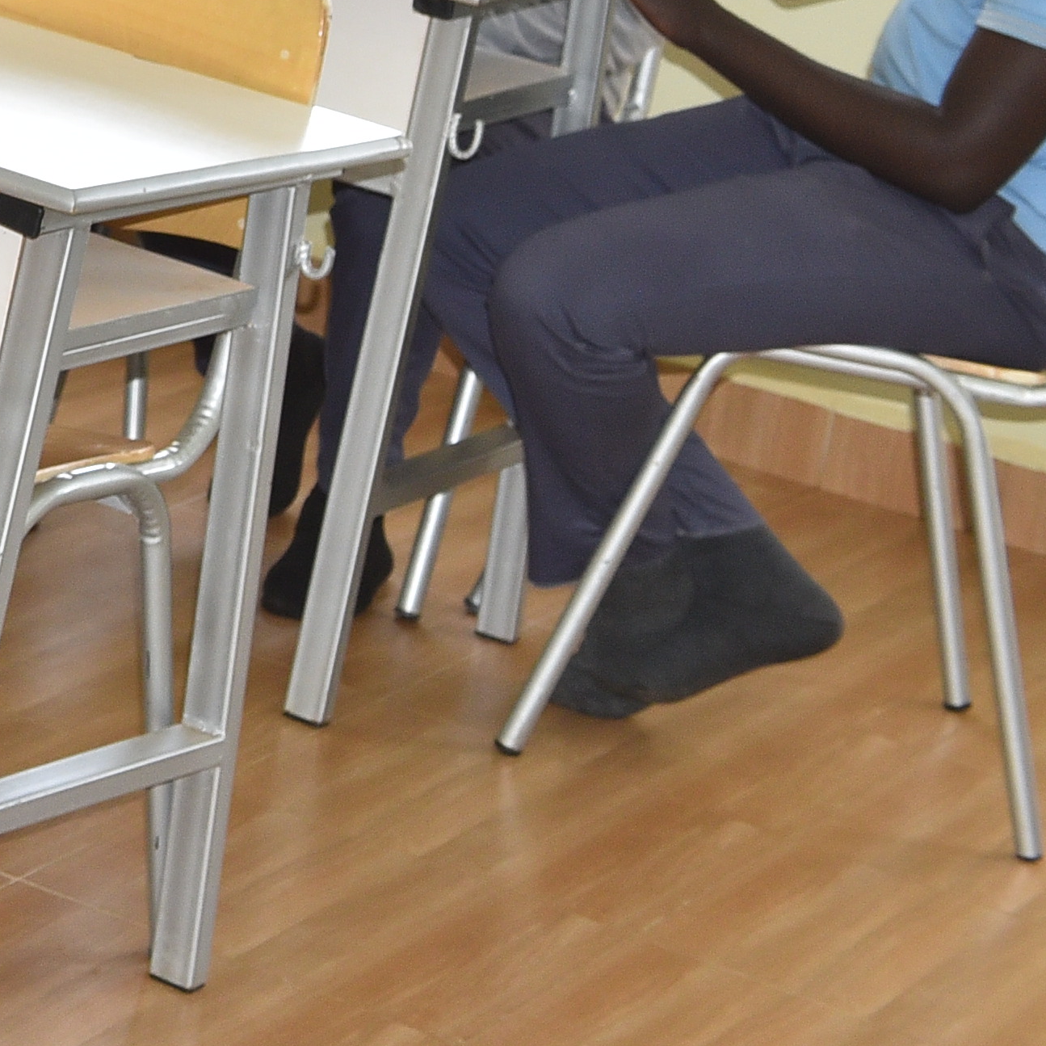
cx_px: -1201
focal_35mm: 158
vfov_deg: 10.8
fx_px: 5402
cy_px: -374
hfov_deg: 10.1
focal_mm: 40
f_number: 4.5
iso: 640
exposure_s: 1/60
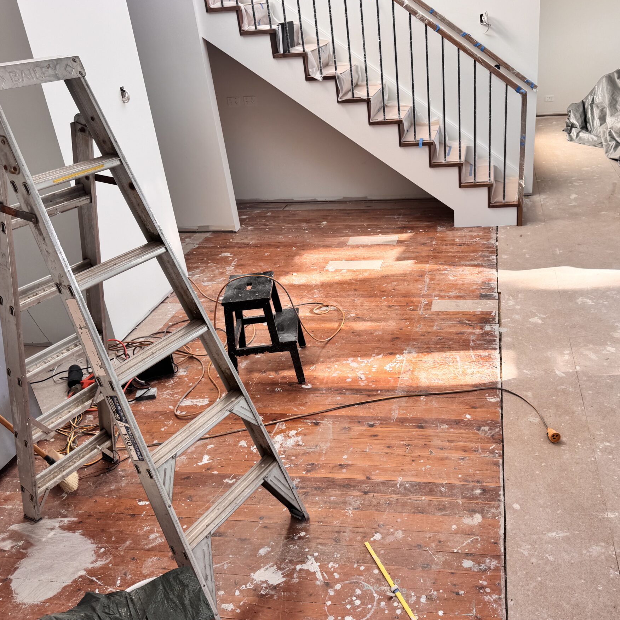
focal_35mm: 31
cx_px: 382
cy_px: 308
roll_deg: +4.6
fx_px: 628
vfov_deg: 52.5
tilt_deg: -26.1
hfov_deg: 52.1
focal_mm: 6.76
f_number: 1.78
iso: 64
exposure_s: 1/255
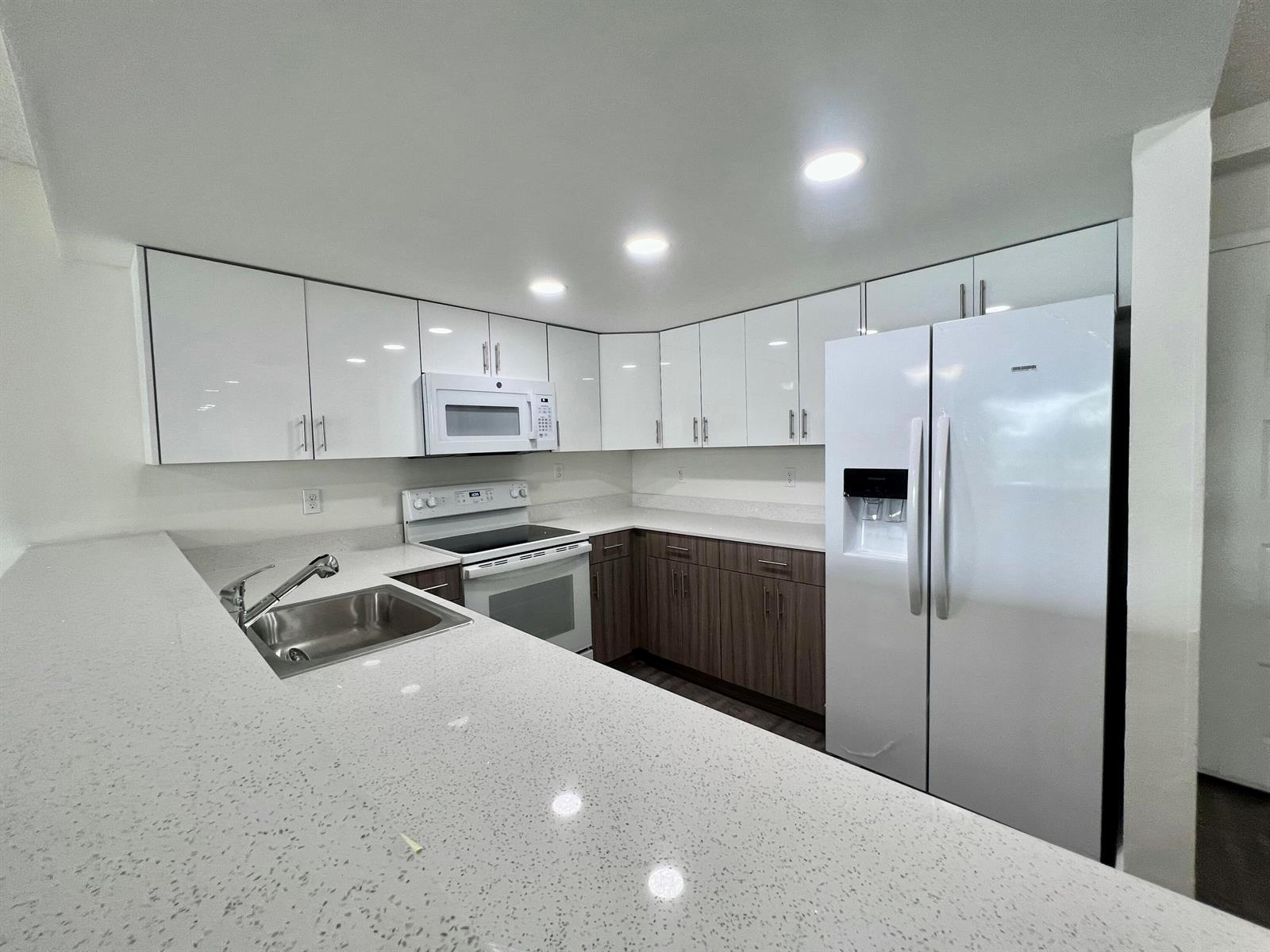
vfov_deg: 89.9
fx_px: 477
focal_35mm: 13
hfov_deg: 106.2
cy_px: 476
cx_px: 635
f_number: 1.8
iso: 80
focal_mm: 1.57
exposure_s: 1/120
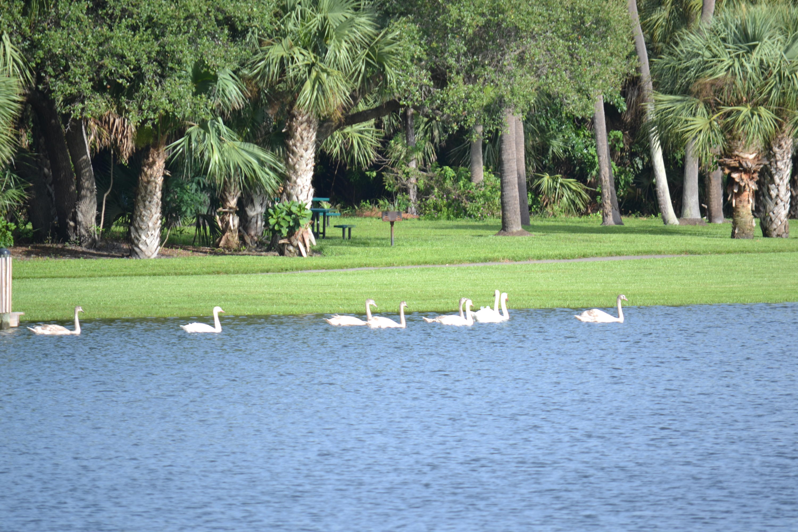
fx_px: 9974
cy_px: 266
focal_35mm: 450
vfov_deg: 3.1
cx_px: 399
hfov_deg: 4.6
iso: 100
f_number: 5.6
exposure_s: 1/160
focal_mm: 300
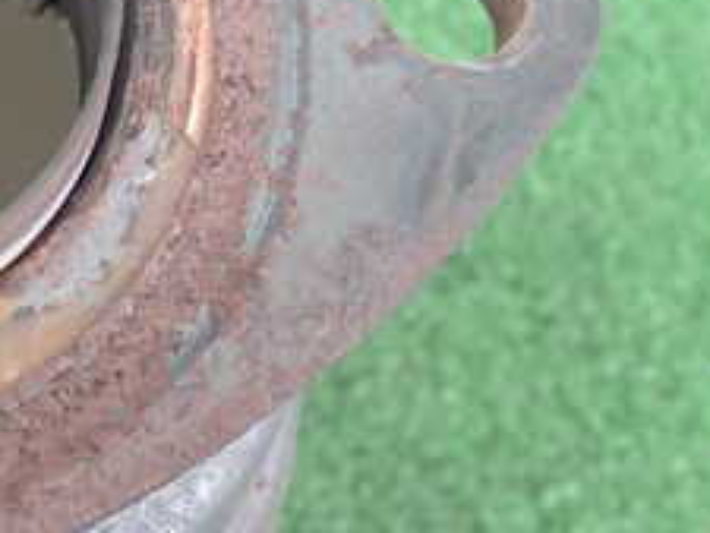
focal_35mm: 96
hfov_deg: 18.9
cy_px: 107
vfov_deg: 15.3
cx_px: -221
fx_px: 1970
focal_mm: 6.37
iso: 400
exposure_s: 1/40
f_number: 2.5
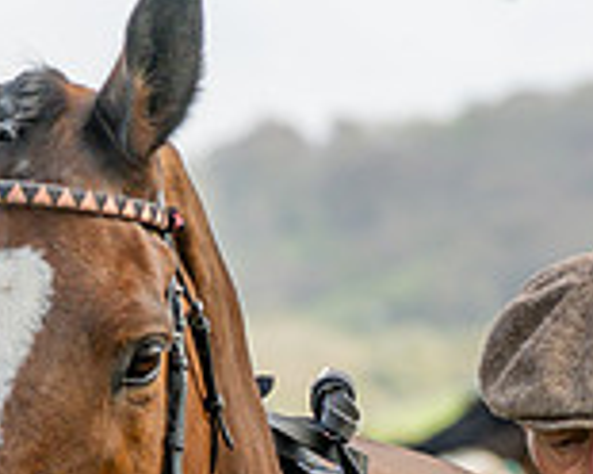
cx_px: 438
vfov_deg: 2.5
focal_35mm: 618
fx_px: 10846
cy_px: 765
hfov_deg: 3.1
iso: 200
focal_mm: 101
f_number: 4
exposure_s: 1/640
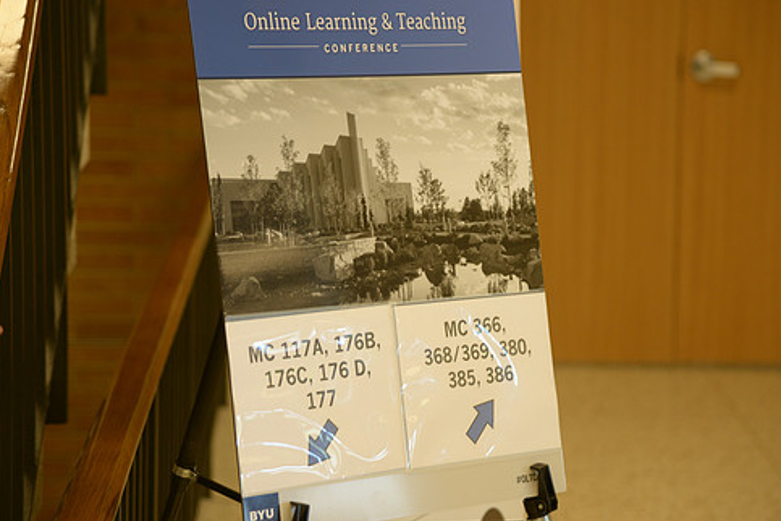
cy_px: 261
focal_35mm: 132
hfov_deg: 15.5
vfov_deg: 10.4
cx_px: 417
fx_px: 2863
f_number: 4
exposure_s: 1/60
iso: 800
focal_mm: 110
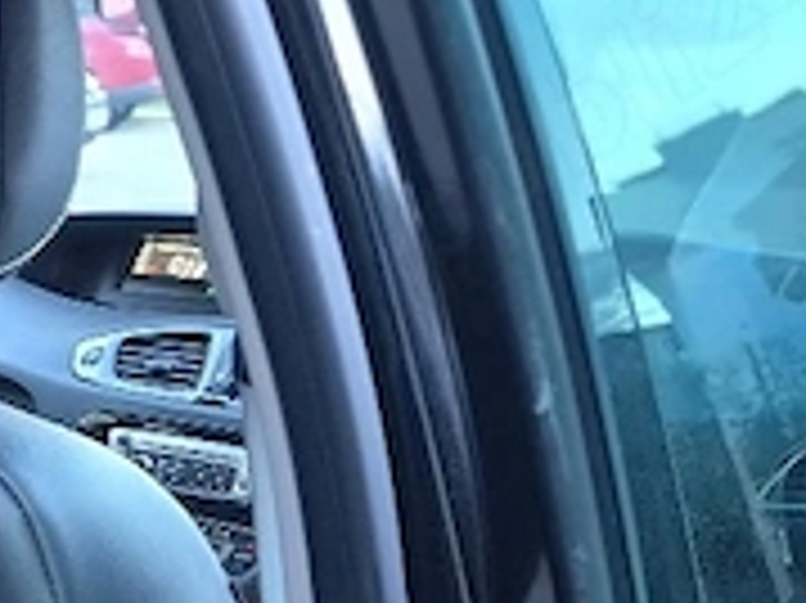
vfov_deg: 17.9
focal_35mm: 77
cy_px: 774
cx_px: -536
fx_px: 1792
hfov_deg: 20.2
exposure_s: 1/100
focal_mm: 5.4
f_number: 1.8
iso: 1600
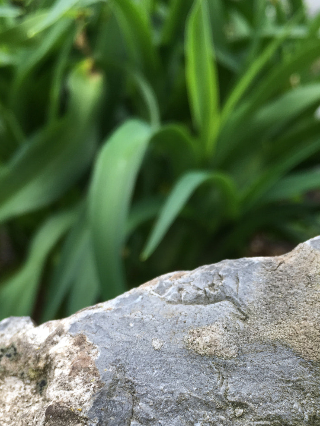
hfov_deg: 30.7
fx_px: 579
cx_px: 204
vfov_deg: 39.6
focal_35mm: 47
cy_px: 304
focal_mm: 4.15
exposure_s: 1/144
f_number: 2.2
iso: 25
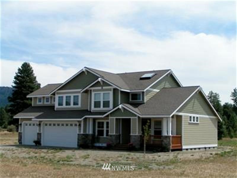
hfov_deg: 33.8
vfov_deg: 25.7
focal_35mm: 57
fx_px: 390
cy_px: 89
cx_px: 118
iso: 50
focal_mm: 8.7
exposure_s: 1/800
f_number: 5
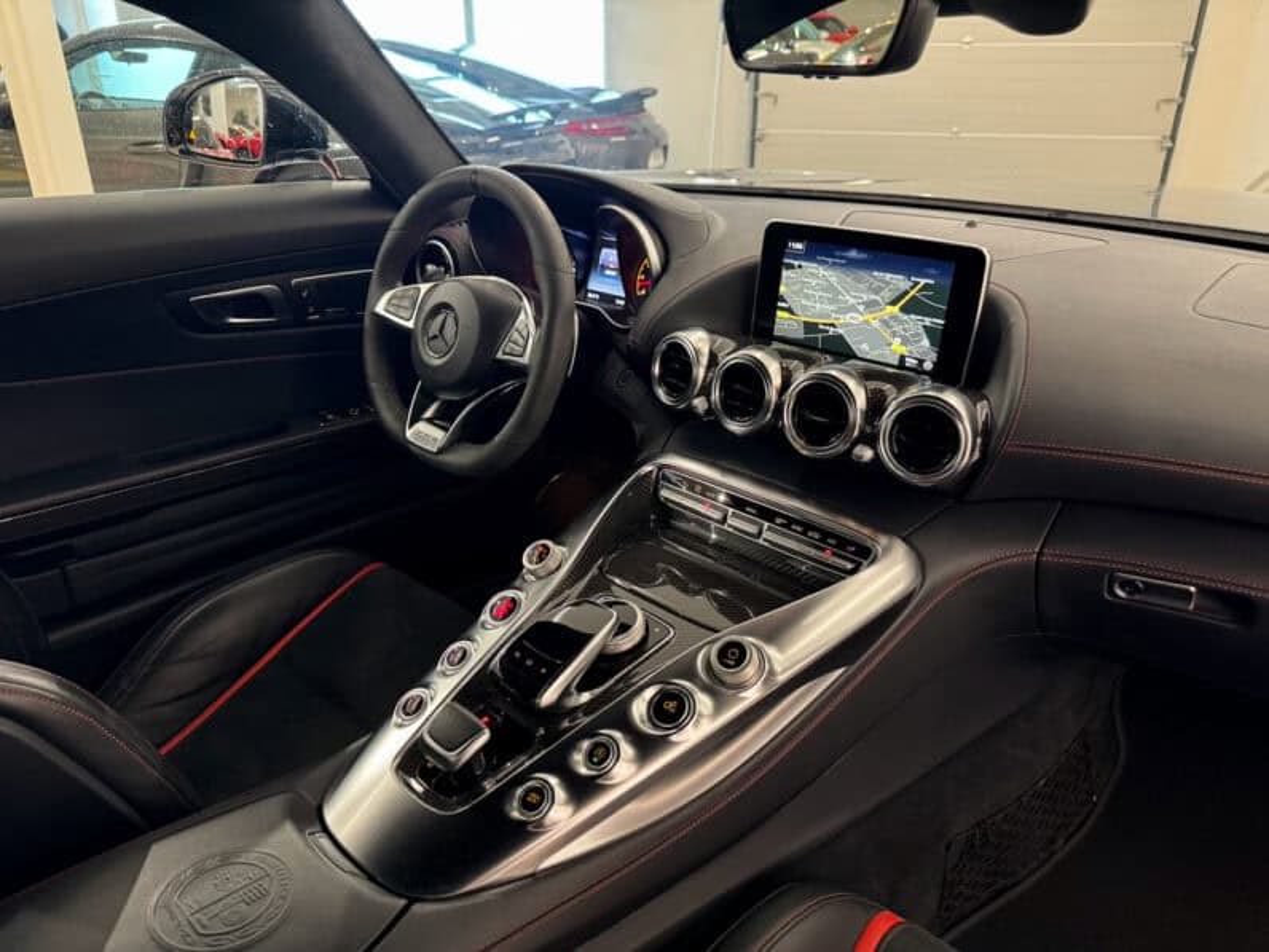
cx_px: 634
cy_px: 476
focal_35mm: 24
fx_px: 880
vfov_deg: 56.8
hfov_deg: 71.6
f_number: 1.8
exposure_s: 1/42
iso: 800
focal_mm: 6.8
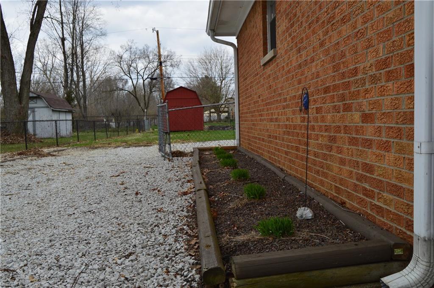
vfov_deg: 34.1
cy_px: 144
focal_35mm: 39
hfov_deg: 49.6
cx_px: 217
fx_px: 470
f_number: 11
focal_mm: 26
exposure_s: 1/400
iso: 400
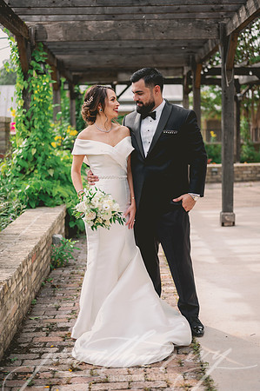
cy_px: 196
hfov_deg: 26.9
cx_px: 130
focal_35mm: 50
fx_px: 543
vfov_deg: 39.6
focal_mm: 50
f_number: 2
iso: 64
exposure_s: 1/800
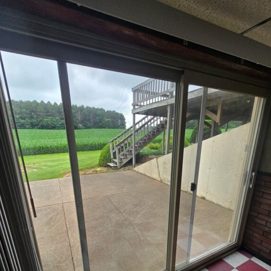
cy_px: 182
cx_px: 139
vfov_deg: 84.2
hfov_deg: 87.4
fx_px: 142
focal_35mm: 16
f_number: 2.2
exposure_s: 1/719
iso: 100
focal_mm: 2.2
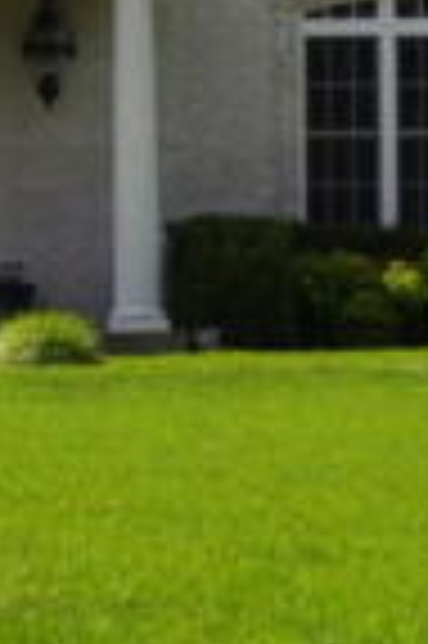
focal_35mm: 364
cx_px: -509
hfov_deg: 3.7
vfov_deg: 5.6
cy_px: -149
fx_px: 6507
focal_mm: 30
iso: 200
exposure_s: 1/400
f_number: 10
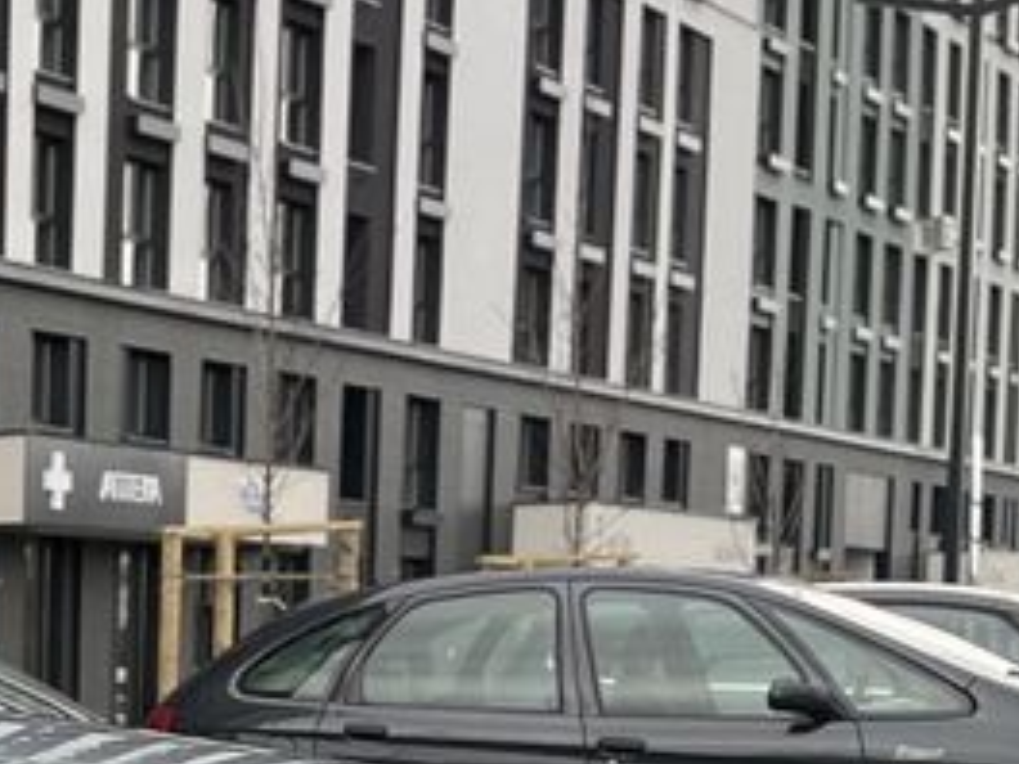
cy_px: 1019
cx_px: -1069
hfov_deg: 13.9
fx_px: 3474
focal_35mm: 118
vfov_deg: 12.2
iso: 50
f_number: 1.6
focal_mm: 5.1
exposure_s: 1/539
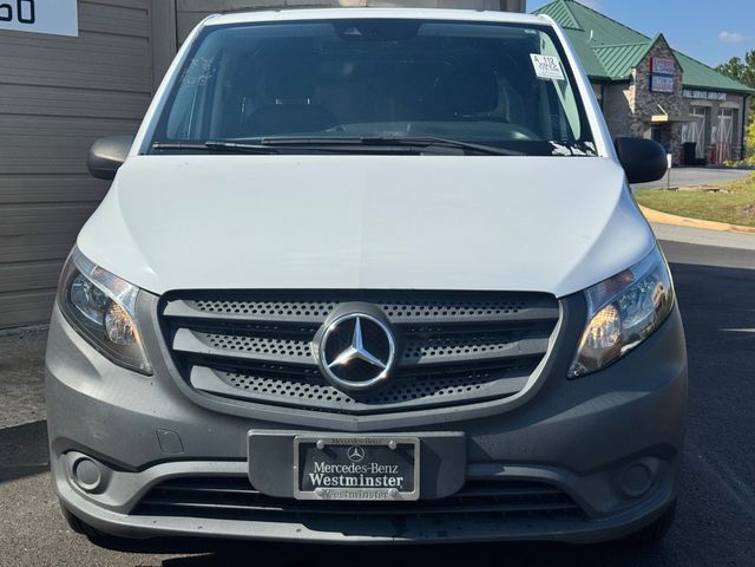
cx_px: 378
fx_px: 1047
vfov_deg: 30.3
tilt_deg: -7.3
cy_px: 284
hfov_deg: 39.7
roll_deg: -0.1
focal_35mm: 48
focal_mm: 6.76
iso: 64
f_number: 1.78
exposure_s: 1/10526
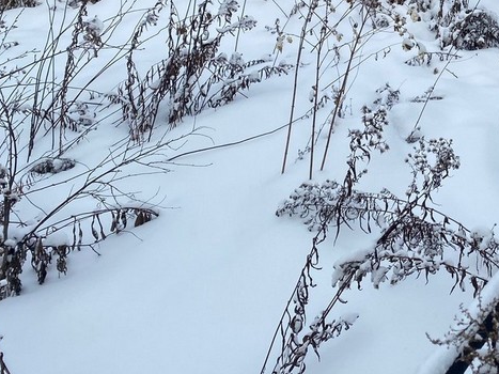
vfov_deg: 24.8
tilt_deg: -6.9
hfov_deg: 30.9
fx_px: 821
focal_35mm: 57
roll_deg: +1.0
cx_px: 519
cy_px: 32
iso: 32
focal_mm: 4.25
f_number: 1.8
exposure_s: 1/845
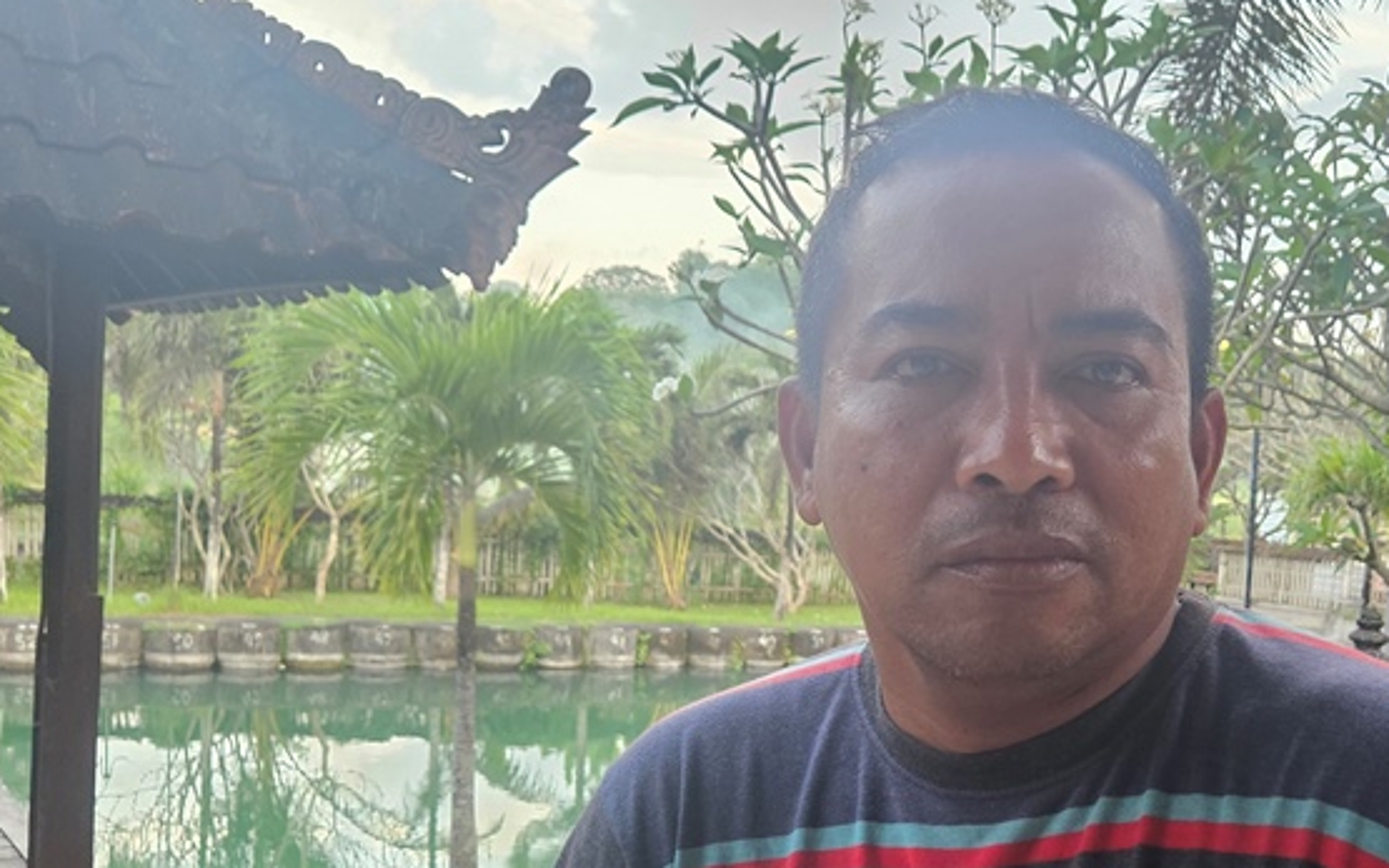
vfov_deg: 28.3
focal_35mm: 45
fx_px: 1704
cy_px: 628
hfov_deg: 43.4
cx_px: 981
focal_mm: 5.4
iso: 125
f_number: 1.8
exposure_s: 1/100
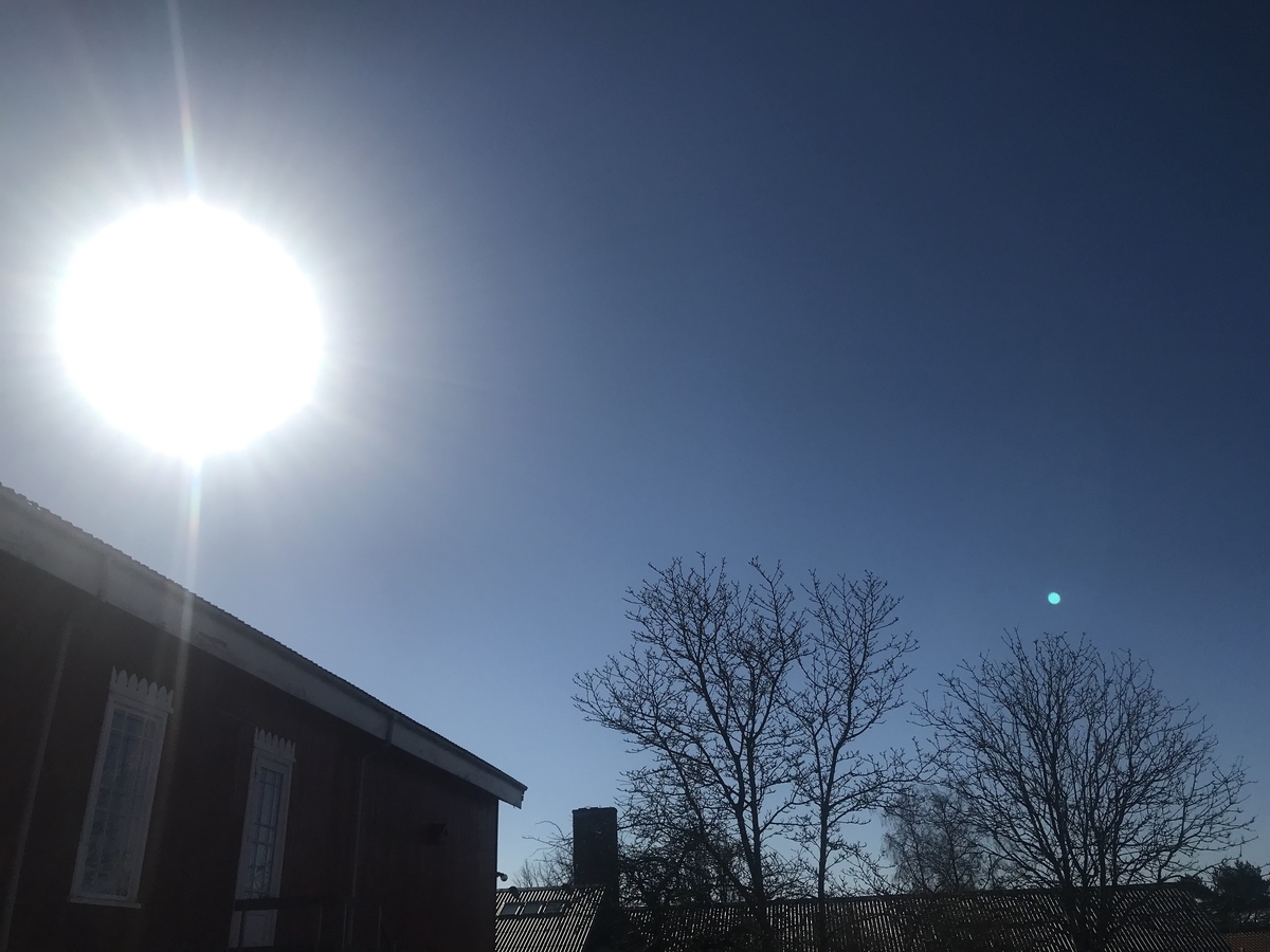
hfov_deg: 63.4
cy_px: 476
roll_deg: +2.4
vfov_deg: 49.7
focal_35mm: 28
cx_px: 635
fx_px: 1027
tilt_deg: +27.6
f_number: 1.8
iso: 25
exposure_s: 1/13699
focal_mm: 3.99
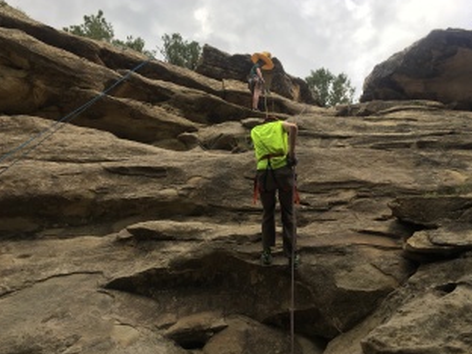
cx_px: 262
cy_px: 191
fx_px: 464
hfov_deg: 53.8
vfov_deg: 41.8
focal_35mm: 34
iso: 25
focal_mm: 4.15
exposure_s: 1/379
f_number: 2.2
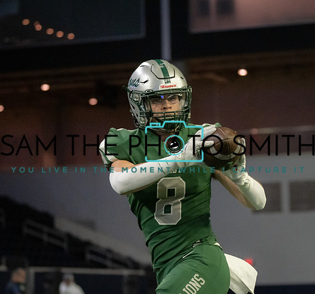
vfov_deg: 10.9
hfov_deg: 11.7
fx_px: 1540
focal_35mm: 155
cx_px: 188
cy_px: 193
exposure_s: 1/1250
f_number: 2.8
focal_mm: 81
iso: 4000
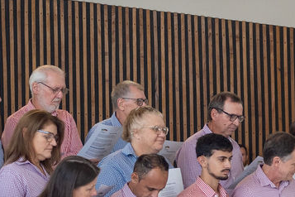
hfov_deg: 13.2
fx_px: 1221
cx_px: 407
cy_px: 182
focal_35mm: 149
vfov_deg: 9.2
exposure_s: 1/160
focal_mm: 35
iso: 1000
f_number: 2.8
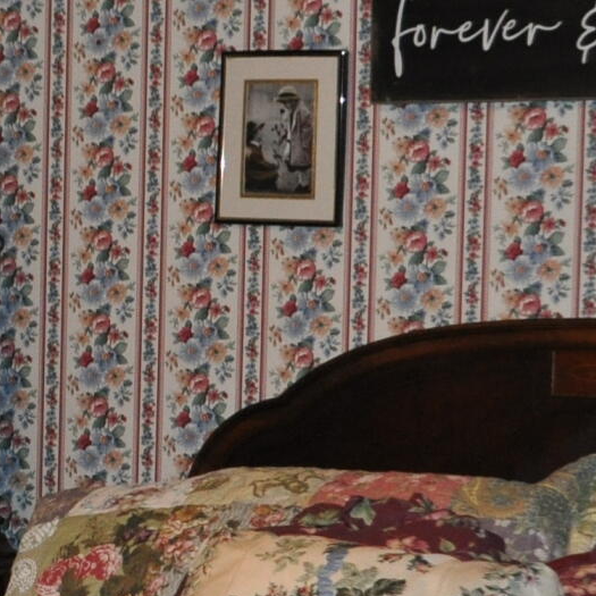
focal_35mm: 131
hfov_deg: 12.8
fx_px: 2552
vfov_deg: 13.3
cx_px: -244
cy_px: 422
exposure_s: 1/60
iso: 800
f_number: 3.5
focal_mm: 18
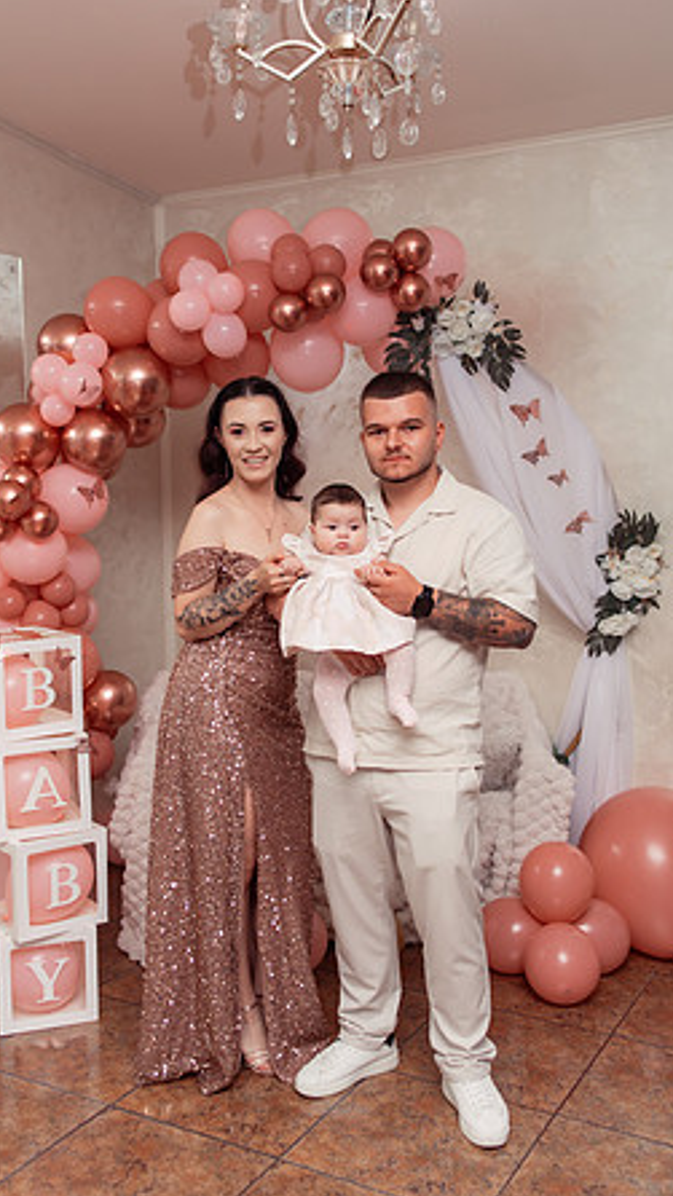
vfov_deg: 54.0
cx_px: 324
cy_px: 601
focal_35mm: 37
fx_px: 1173
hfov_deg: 32.0
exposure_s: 1/200
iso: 1000
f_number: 2.8
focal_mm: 35
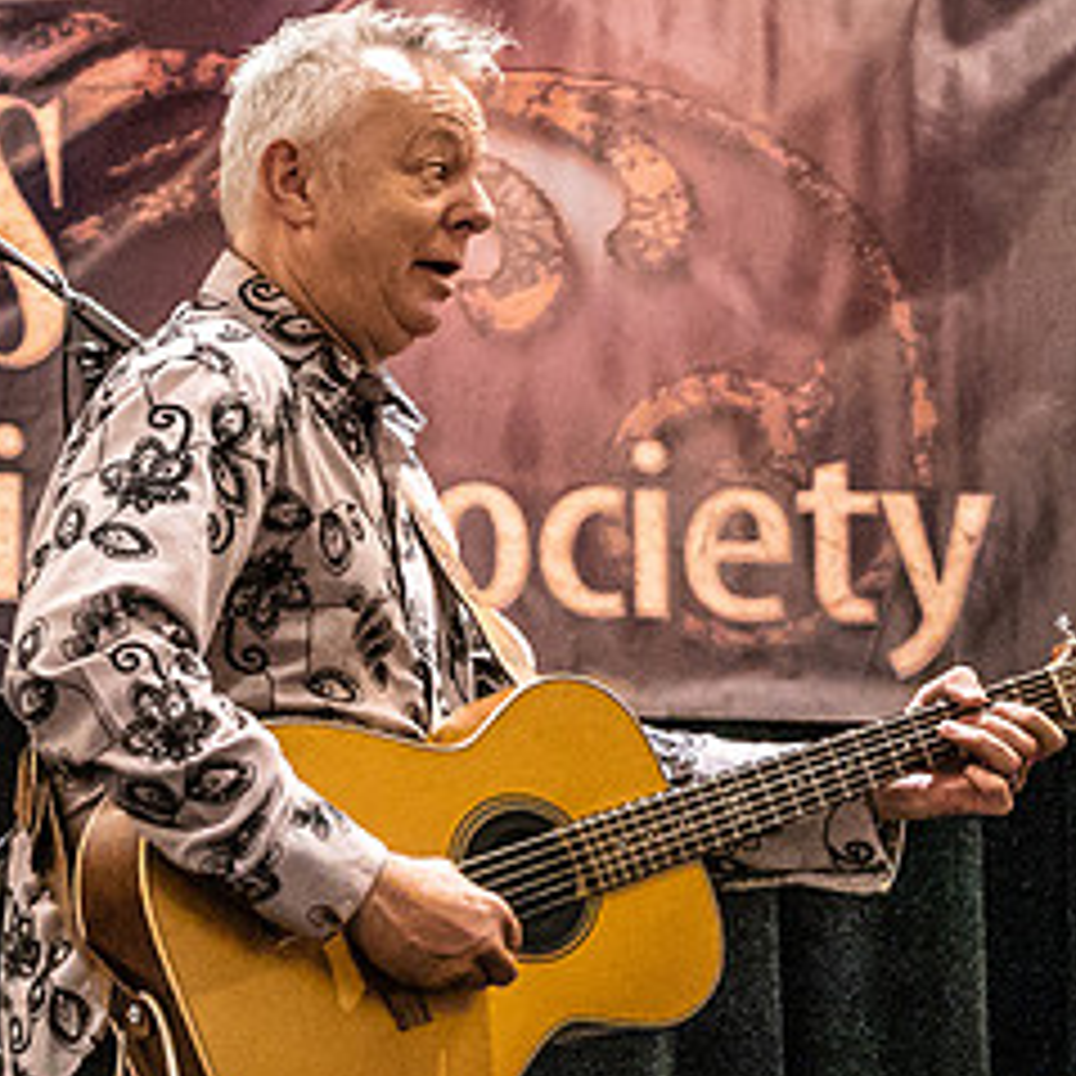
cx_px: -690
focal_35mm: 179
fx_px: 6295
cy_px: 700
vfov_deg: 9.8
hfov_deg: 9.4
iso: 8000
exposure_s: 1/200
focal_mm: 61
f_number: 5.6
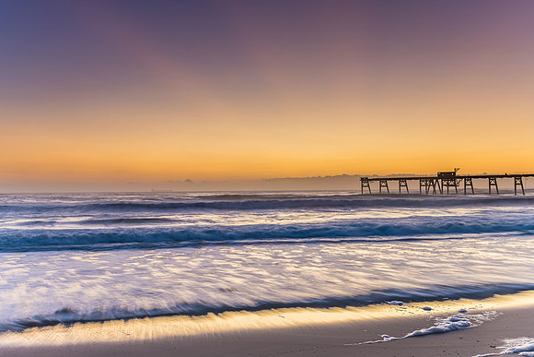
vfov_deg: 29.9
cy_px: 178
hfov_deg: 43.6
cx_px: 267
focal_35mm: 45
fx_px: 667
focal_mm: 44
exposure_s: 1/1.25
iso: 100
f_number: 9
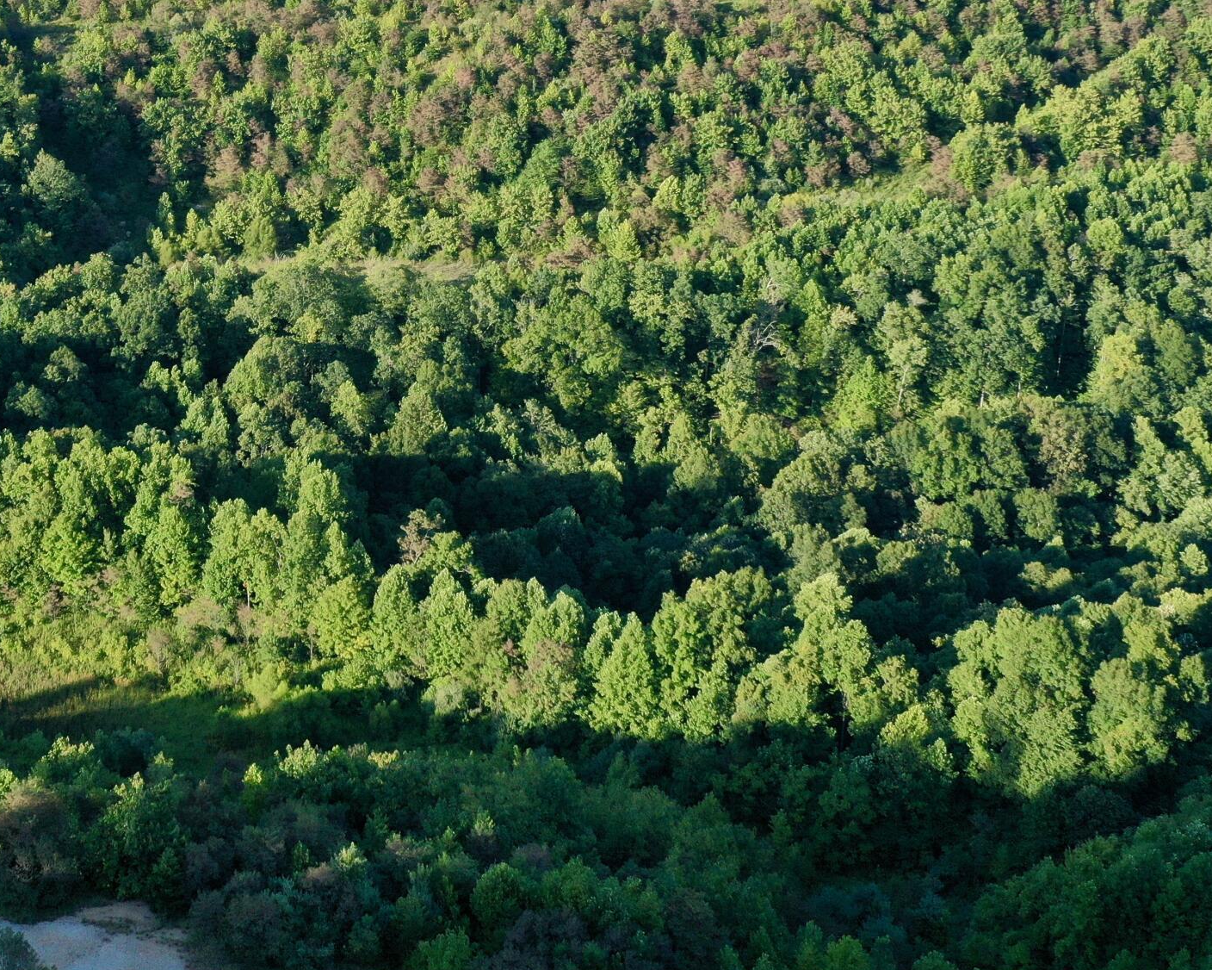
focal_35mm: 56
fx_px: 2008
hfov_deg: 33.2
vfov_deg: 26.5
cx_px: 386
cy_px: 158
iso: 100
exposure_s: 1/120
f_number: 5.6
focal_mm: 10.26
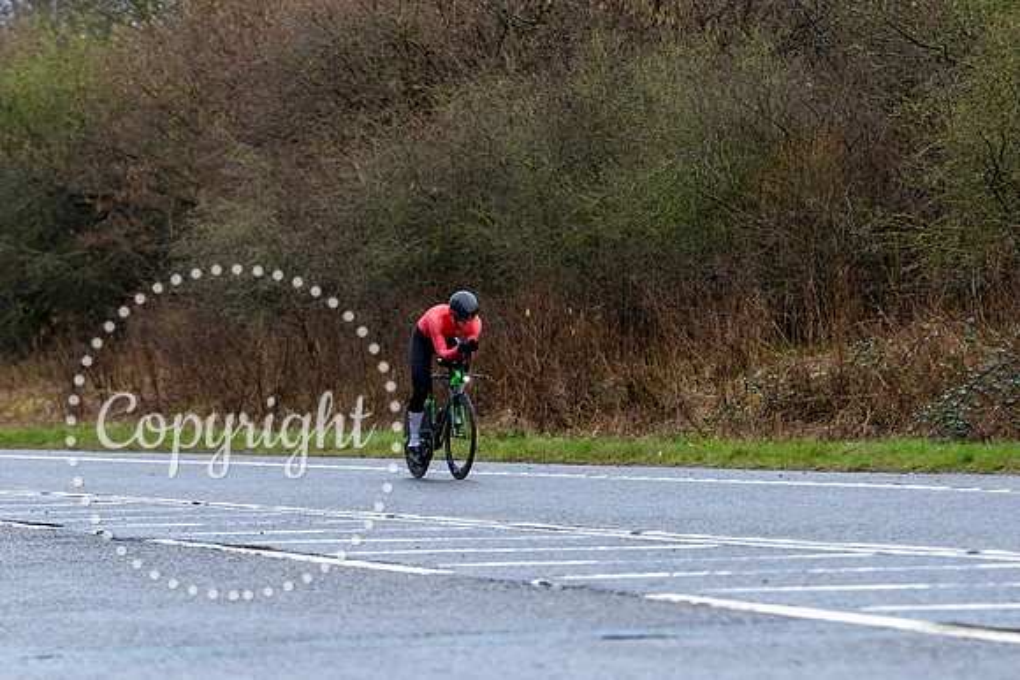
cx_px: 406
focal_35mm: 183
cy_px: 415
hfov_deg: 11.3
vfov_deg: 7.5
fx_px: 5173
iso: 500
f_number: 3.5
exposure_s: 1/1000
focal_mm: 132
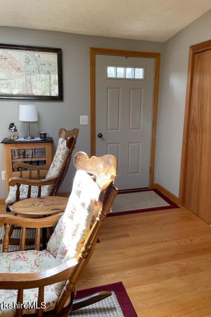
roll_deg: -1.0
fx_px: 255
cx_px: 114
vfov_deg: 63.6
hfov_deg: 44.9
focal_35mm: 29
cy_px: 150
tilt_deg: -11.2
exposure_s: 1/121
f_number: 1.6
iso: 80
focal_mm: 4.2
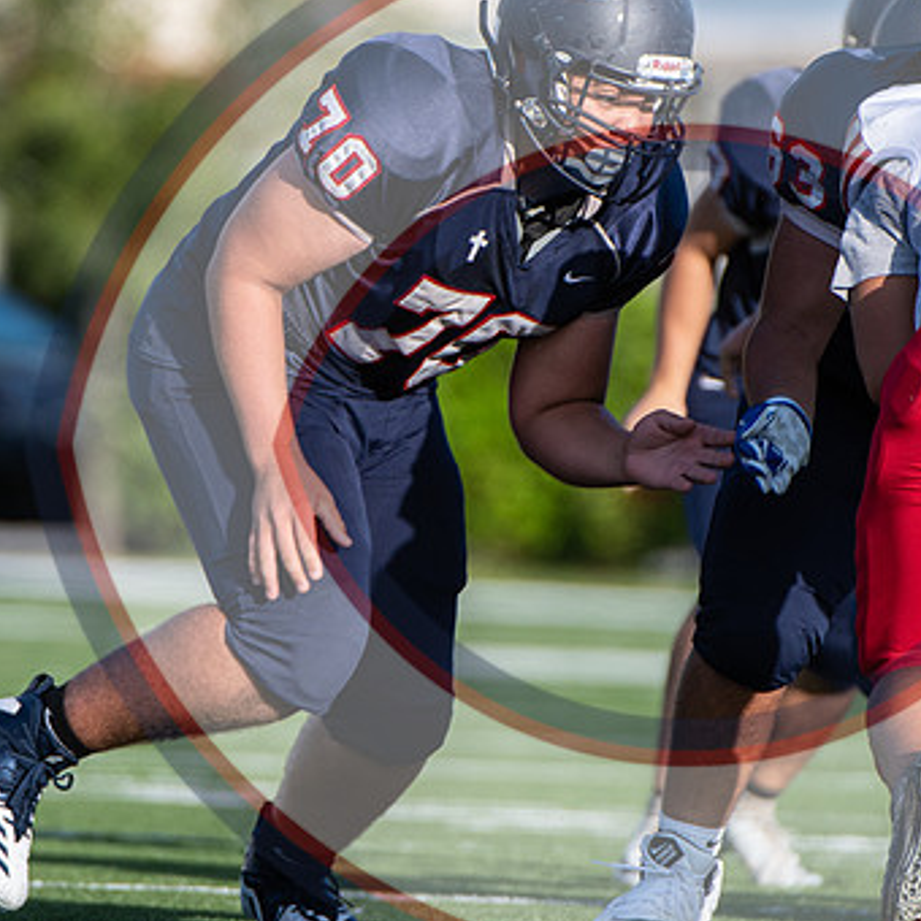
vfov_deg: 1.8
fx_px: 28657
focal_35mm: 952
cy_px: 395
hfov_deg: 1.8
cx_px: 328
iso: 200
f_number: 4
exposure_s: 1/1000
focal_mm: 380
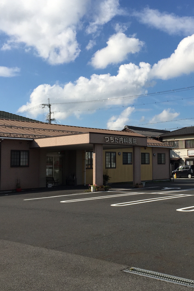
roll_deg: -1.6
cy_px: 142
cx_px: 150
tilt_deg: +3.7
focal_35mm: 42
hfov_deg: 31.2
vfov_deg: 46.4
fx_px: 339
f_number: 2.2
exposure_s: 1/2639
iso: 32
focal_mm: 4.15
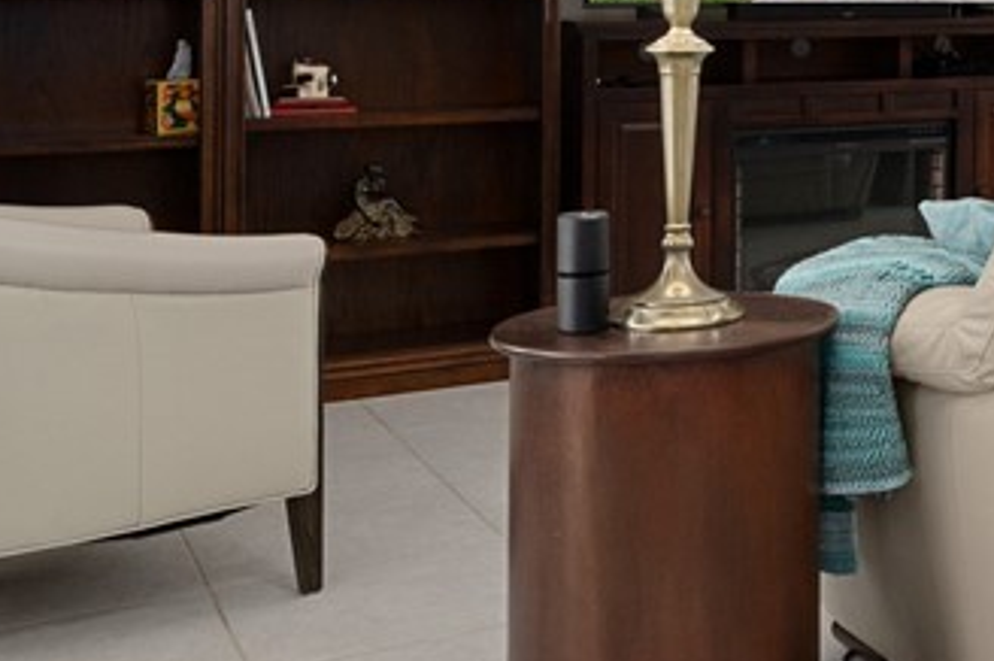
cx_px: 1306
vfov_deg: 20.3
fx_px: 1783
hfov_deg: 26.3
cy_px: -15
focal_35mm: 65
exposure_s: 1/15
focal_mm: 13
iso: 320
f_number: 8
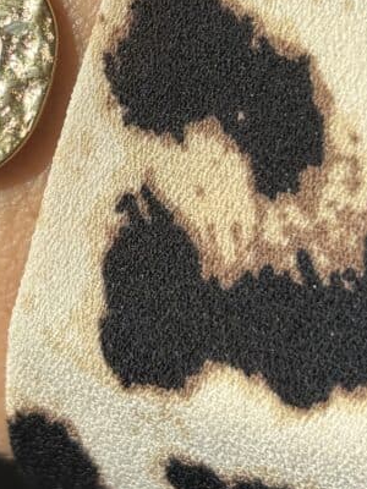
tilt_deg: -55.3
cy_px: 75
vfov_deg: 14.7
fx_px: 1880
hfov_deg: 11.1
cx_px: 72
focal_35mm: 133
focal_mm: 5.96
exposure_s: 1/2639
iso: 40
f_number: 1.6
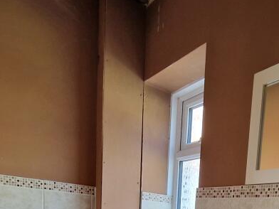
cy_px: 269
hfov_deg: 51.2
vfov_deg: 32.1
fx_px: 274
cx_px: 216
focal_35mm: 34
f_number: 2.2
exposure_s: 1/33
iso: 500
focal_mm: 2.2
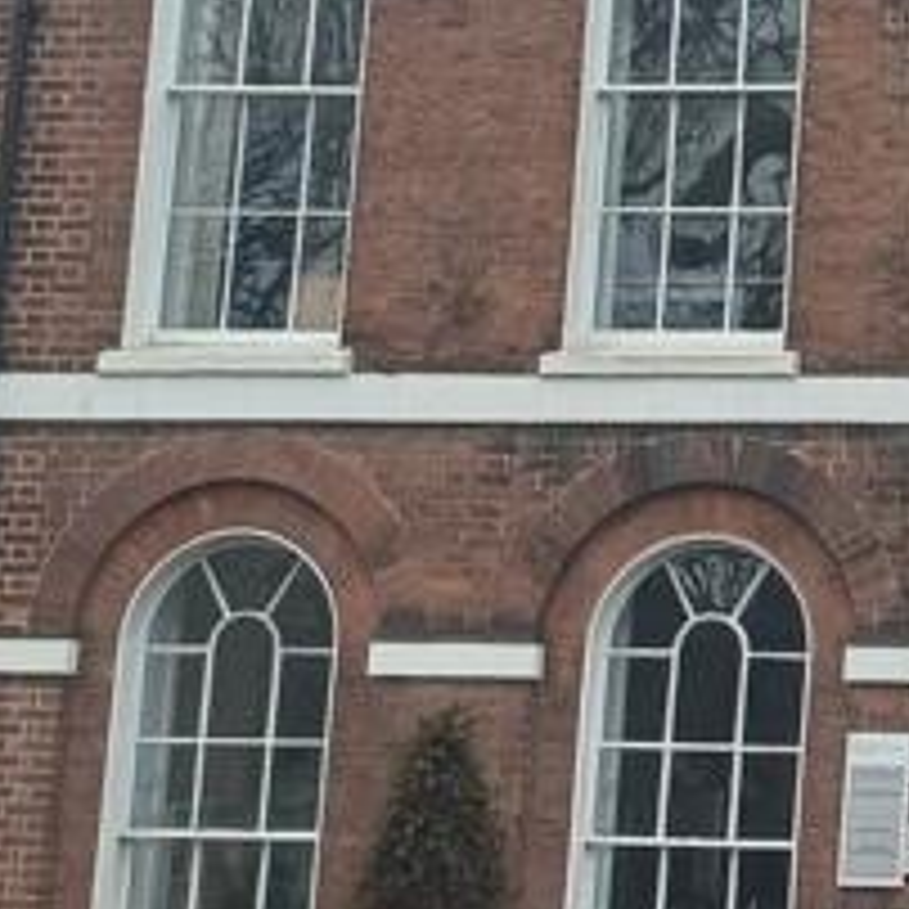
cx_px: 1395
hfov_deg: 14.4
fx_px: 3327
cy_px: 346
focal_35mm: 112
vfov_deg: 15.5
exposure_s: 1/100
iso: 50
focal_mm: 4.65
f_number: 1.8
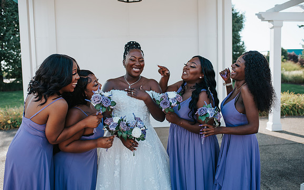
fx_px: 298
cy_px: 100
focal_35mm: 36
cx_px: 153
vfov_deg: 35.3
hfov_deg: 54.0
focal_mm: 35
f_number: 2.8
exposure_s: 1/640
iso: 110
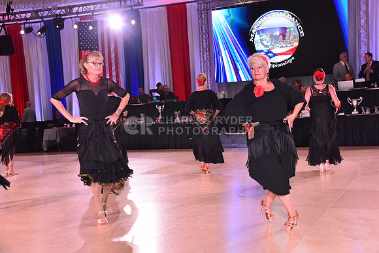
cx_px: 190
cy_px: 126
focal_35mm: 50
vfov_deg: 27.0
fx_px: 526
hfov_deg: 39.6
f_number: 6.3
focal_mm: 50
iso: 2500
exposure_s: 1/250
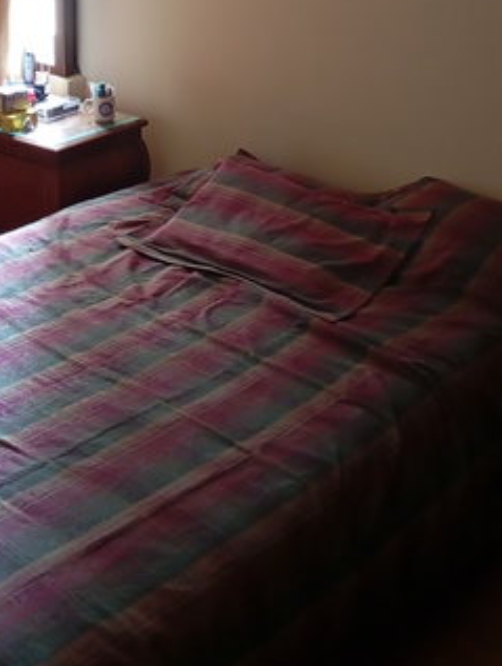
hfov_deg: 27.3
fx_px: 1021
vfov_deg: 34.5
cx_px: 143
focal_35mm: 53
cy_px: 95
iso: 1121
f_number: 1.8
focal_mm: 4.27
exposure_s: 1/24
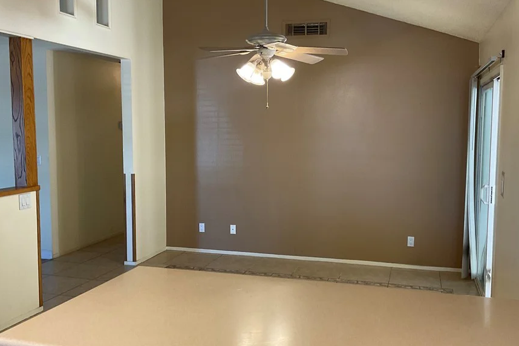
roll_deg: +0.0
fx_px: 519
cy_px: 172
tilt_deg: -5.1
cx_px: 279
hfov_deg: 53.1
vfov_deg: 36.9
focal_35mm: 36
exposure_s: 1/60
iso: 64
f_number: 1.8
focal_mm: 3
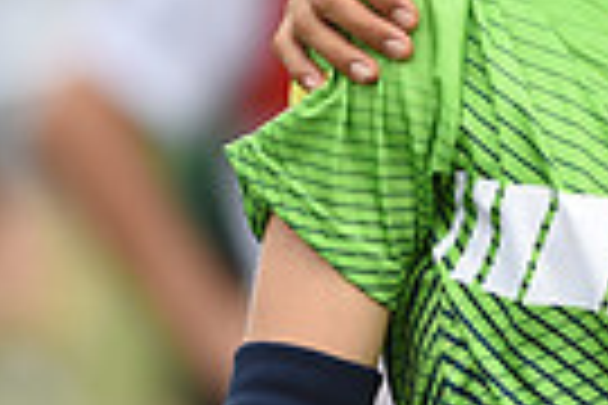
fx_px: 29047
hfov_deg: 1.2
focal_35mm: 1720
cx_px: 1261
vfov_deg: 0.8
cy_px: -119
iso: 320
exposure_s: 1/1600
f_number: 2.8
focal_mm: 400
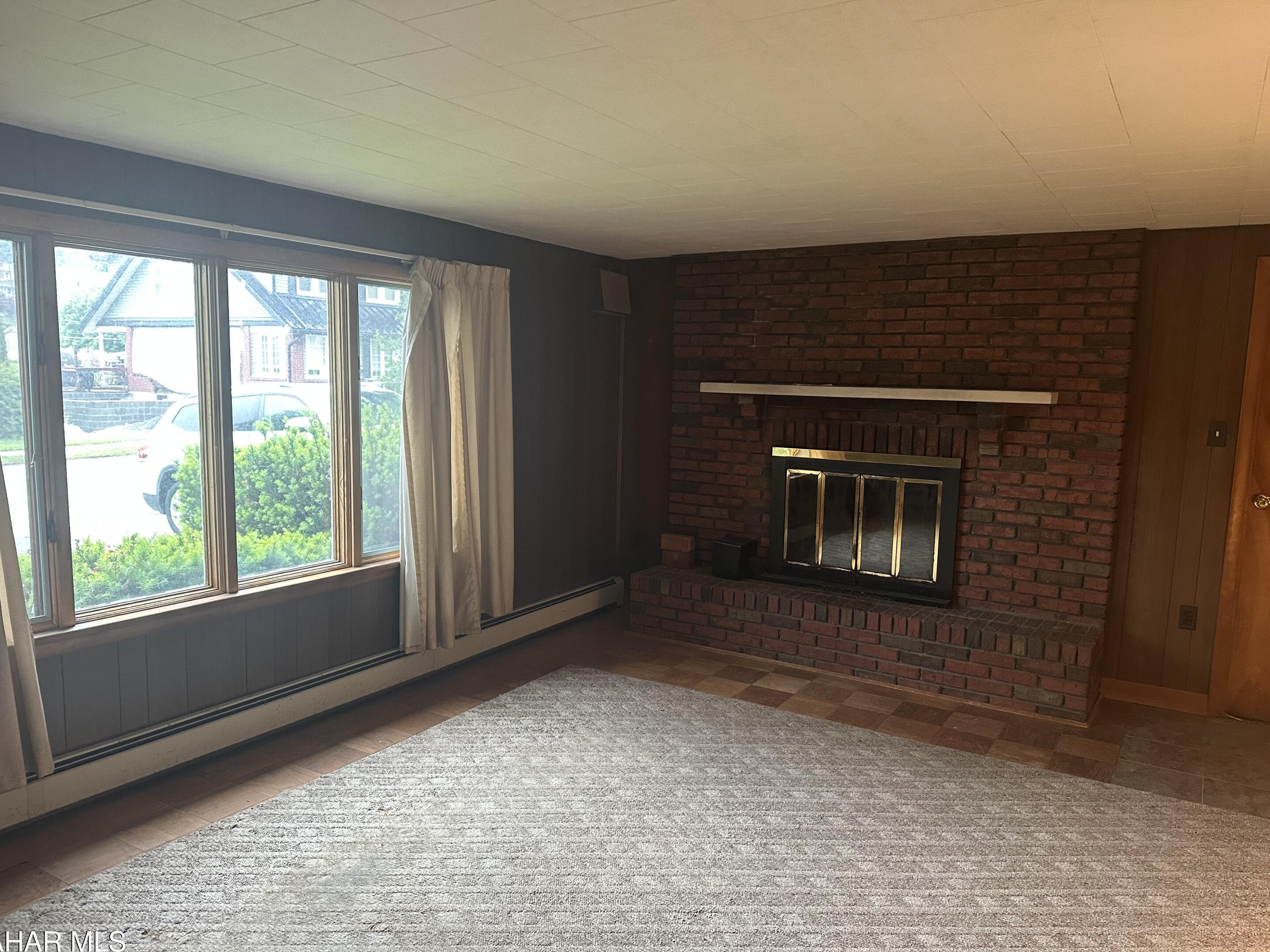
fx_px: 917
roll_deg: -1.7
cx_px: 644
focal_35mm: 25
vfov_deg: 54.9
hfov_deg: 69.4
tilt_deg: -6.0
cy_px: 491
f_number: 1.78
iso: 400
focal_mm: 6.86
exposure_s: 1/60
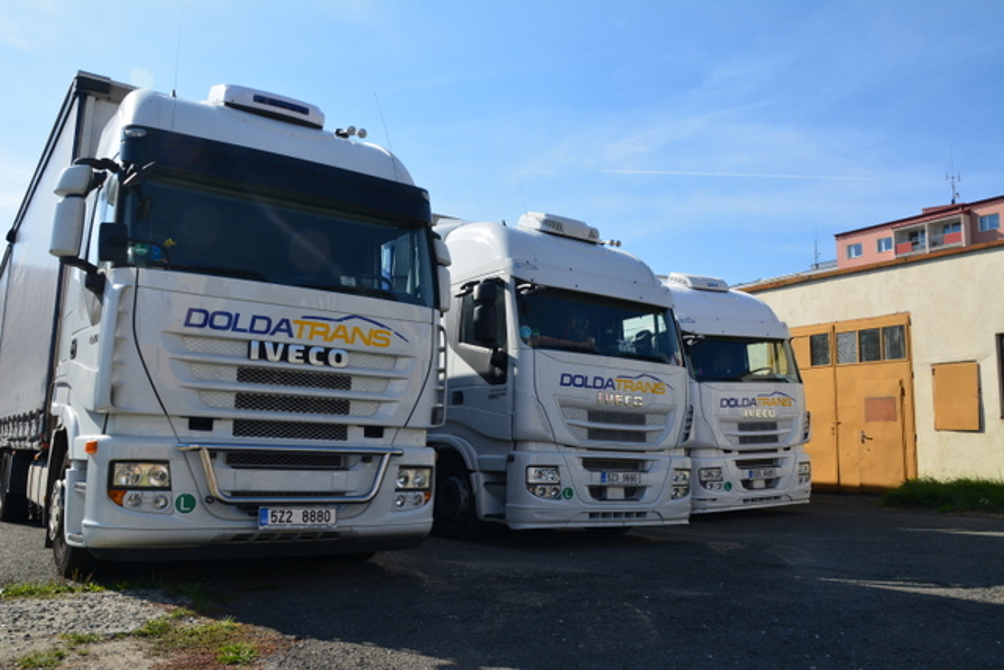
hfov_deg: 61.9
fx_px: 837
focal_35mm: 30
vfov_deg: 43.6
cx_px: 502
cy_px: 335
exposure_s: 1/125
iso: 125
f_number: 11
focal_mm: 20
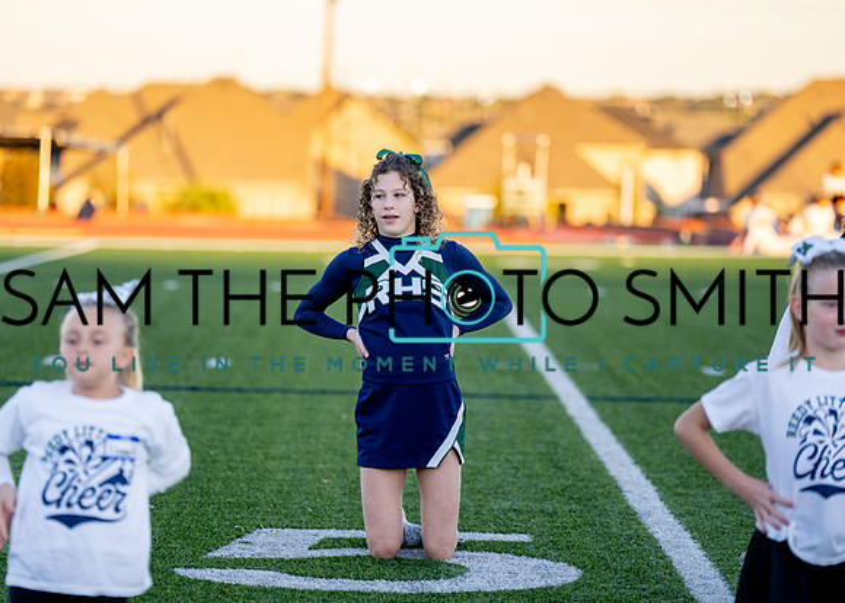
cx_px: 378
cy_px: 299
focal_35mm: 176
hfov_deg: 11.4
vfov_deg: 8.2
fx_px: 4222
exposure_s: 1/1250
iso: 500
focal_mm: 160
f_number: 2.8
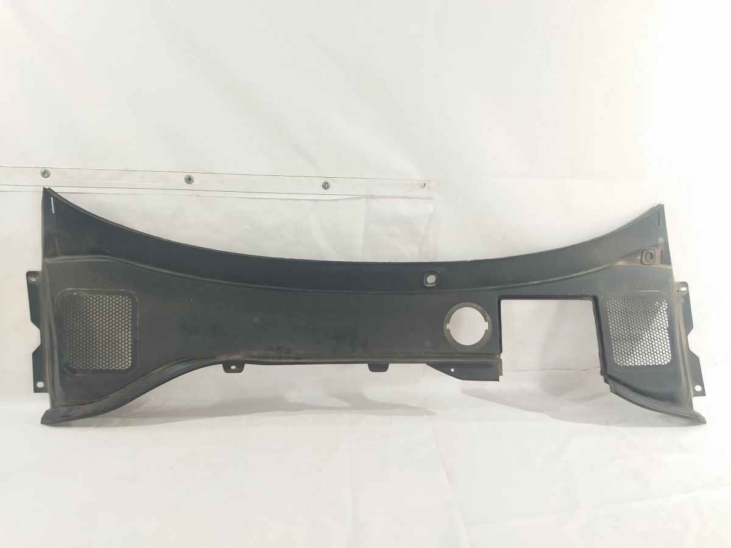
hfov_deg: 65.3
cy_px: 274
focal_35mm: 27
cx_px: 366
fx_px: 570
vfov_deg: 51.4
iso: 253
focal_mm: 4.71
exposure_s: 1/50
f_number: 1.79
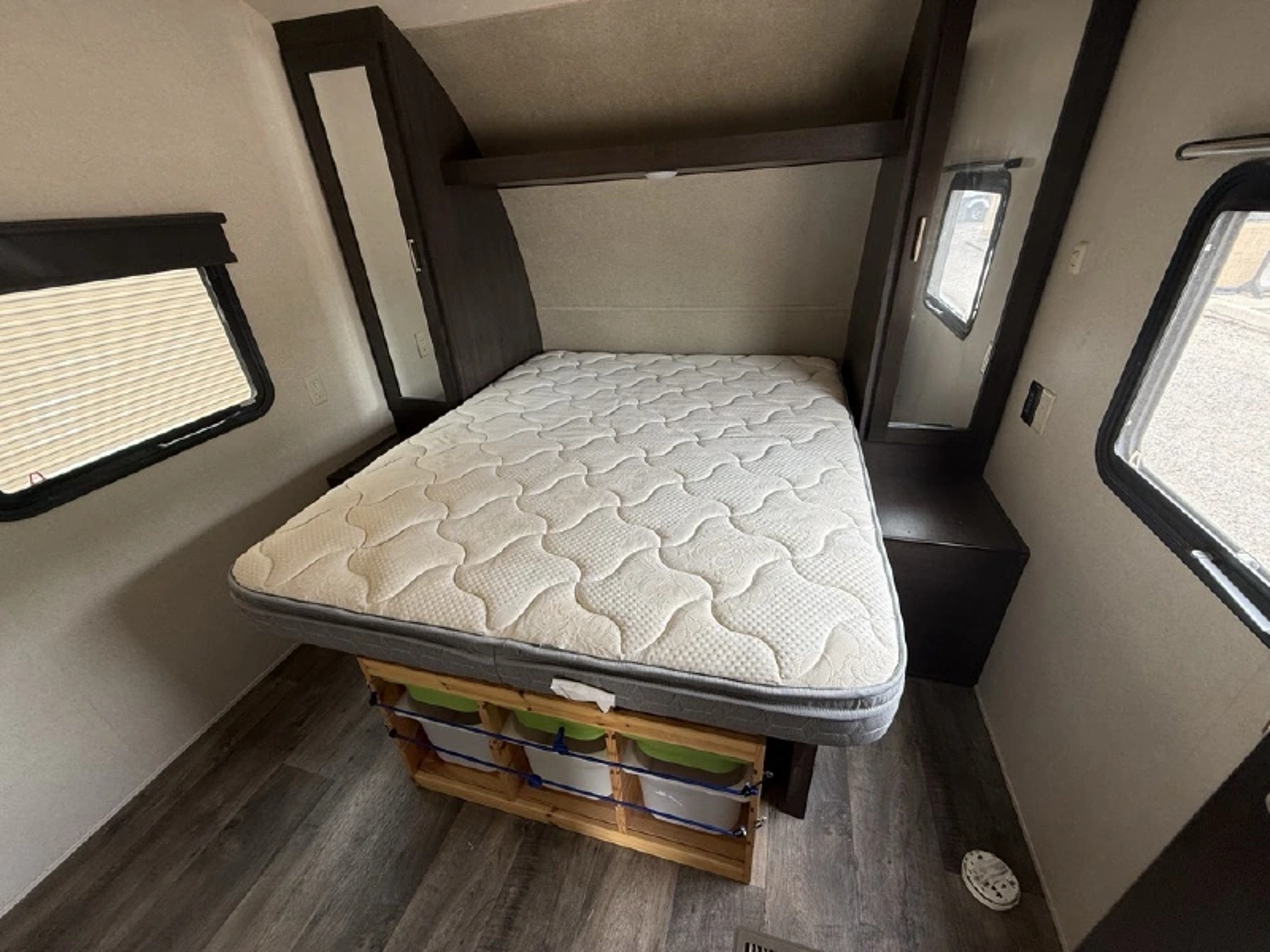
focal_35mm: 14
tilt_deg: -27.8
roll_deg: +4.0
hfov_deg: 102.1
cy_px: 476
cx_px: 635
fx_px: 514
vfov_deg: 85.7
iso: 100
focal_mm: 2.22
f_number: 2.2
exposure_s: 1/99
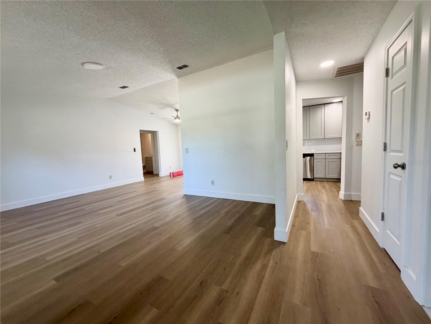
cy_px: 162
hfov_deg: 102.1
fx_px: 174
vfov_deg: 85.7
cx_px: 216
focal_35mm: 14
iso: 250
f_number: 2.2
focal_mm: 2.22
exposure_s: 1/121
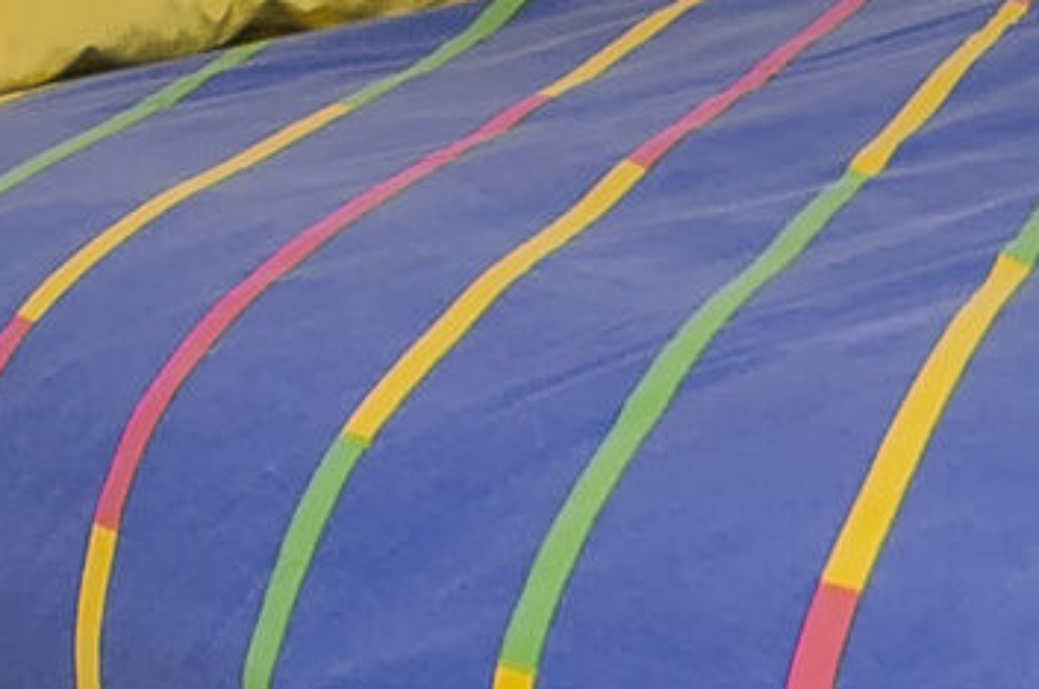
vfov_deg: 10.6
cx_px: 2010
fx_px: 3428
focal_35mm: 119
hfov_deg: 14.6
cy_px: -661
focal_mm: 10
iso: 100
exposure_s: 1/80
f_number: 7.1
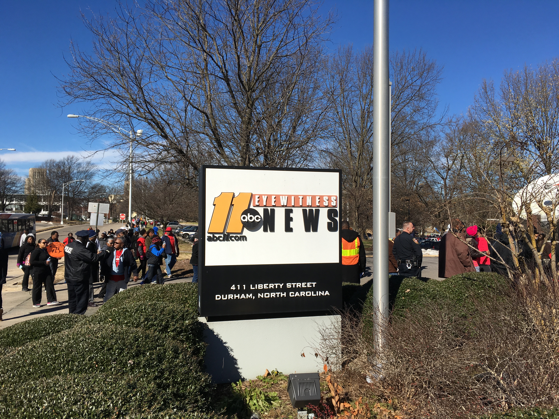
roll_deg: -0.9
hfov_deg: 61.7
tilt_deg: +2.2
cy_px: 210
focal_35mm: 29
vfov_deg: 48.2
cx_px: 280
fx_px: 468
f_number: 2.2
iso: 25
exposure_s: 1/2404
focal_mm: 4.15
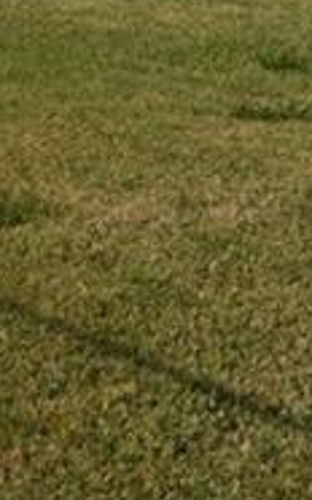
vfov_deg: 15.1
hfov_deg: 9.6
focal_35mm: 135
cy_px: -66
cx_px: 22
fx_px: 1839
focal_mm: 24
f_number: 20
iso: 800
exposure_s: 1/500
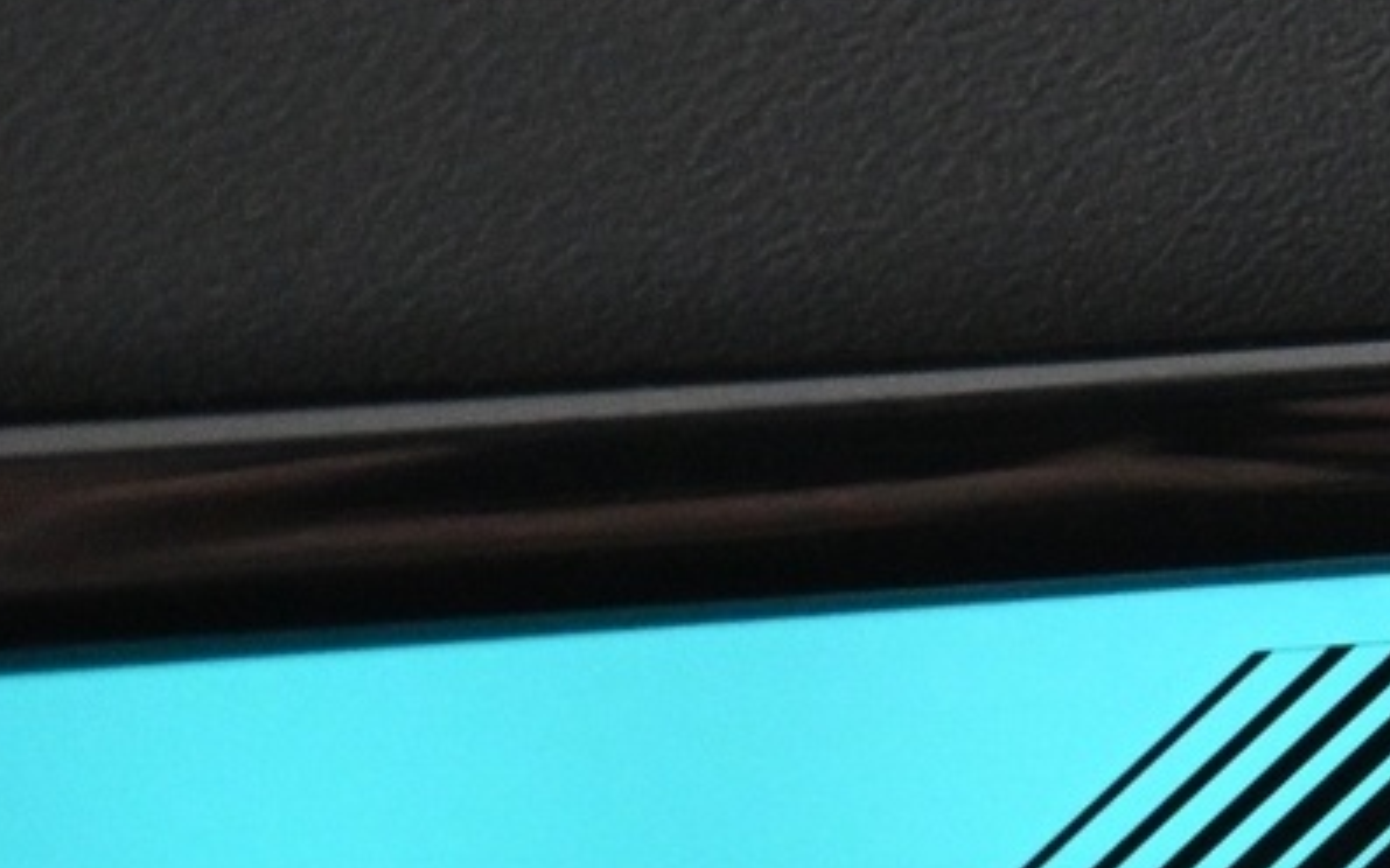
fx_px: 7806
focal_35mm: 206
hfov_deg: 9.5
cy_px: -234
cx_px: 2780
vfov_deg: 6.3
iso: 4000
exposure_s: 1/30
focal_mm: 33
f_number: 5
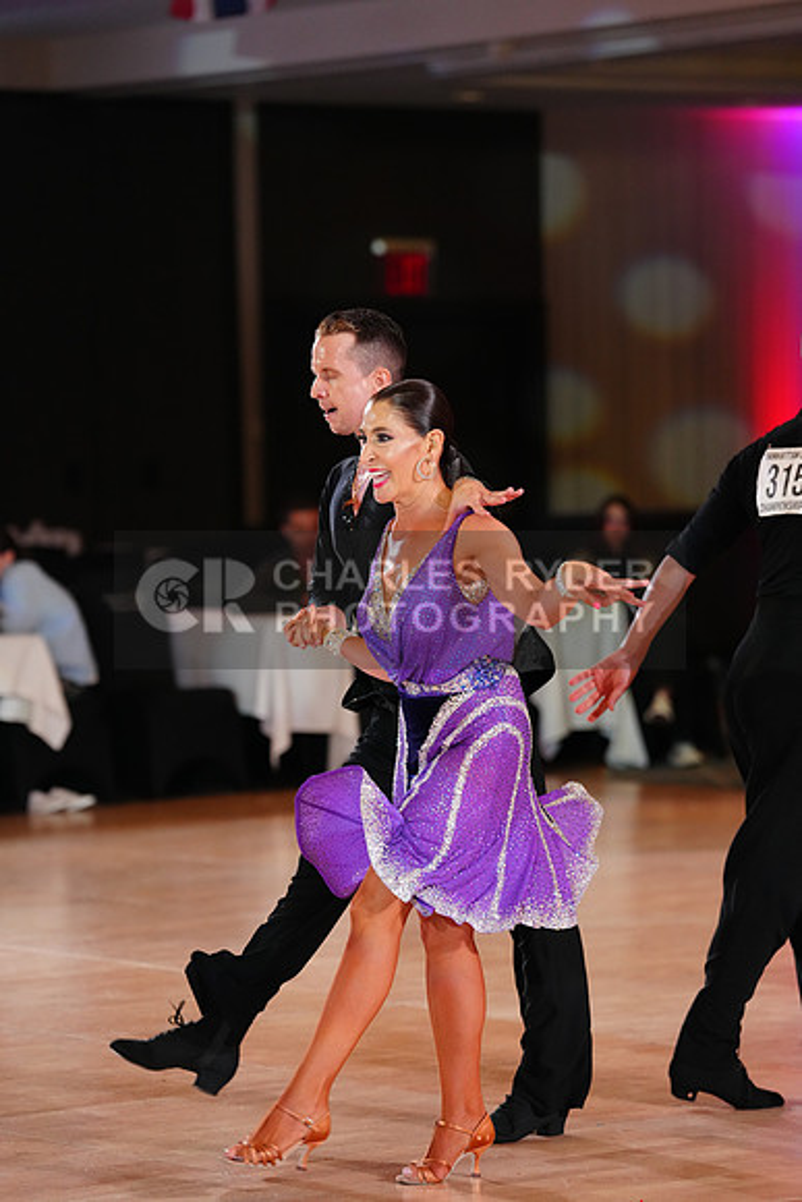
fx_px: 4542
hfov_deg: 10.1
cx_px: 401
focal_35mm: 136
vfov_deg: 15.1
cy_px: 601
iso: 3200
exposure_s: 1/640
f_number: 3.2
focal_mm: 136
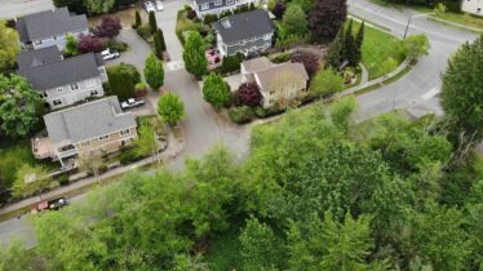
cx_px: 248
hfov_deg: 67.9
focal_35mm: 28
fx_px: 358
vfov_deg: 41.4
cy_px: 124
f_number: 2.8
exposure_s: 1/151
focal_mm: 4.5
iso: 100
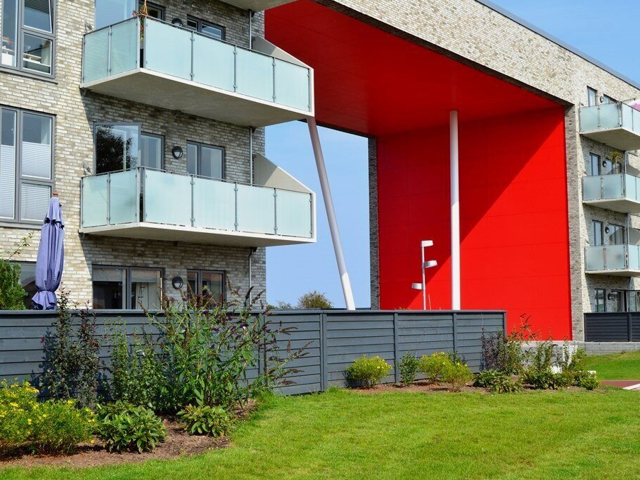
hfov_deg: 38.9
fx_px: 906
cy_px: 240
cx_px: 349
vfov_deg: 29.7
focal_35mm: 49
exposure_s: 1/320
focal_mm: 30
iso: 400
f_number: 11
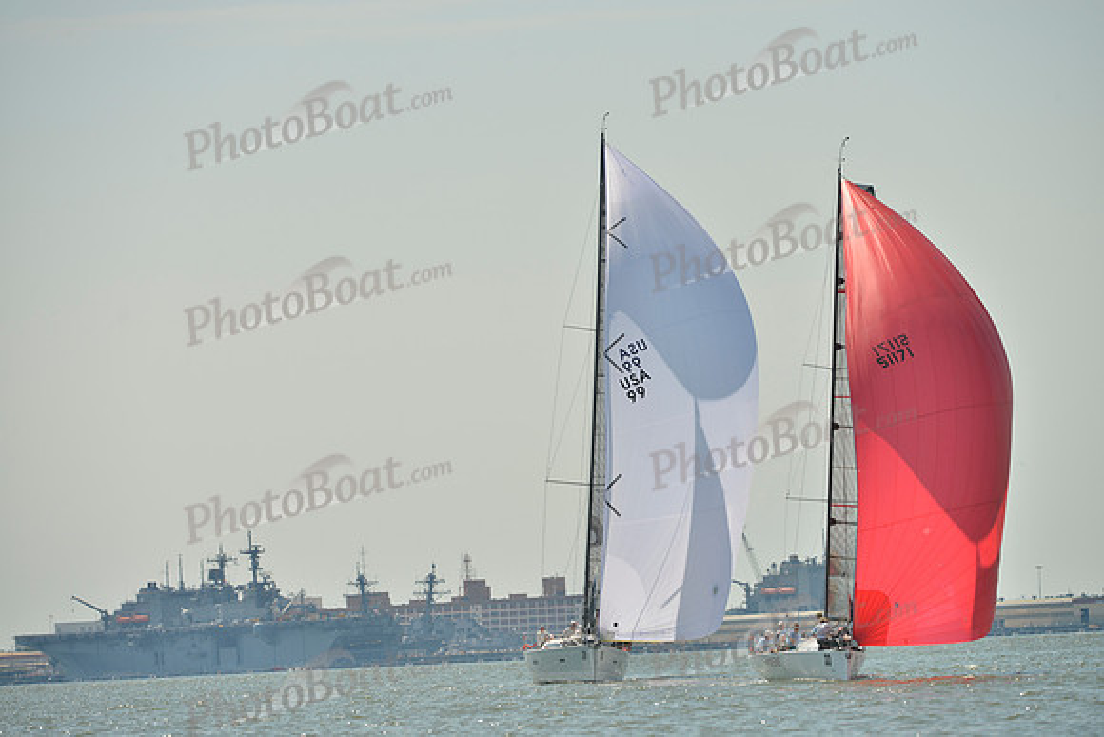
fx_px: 8895
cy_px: 368
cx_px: 552
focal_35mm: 290
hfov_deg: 7.1
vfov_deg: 4.7
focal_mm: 290
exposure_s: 1/1000
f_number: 7.1
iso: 200
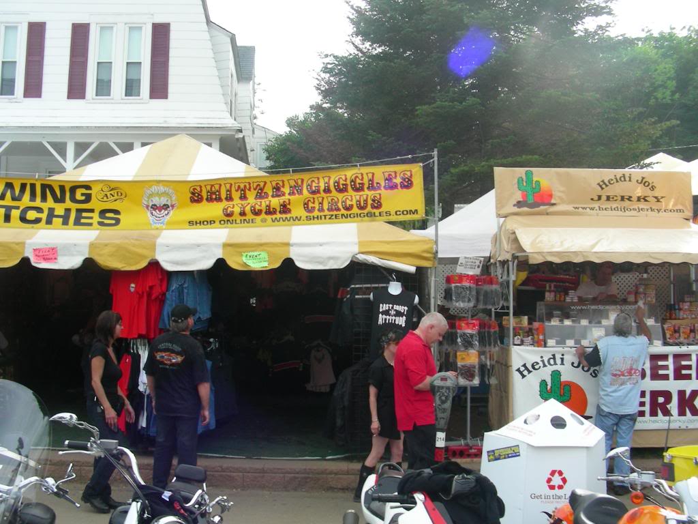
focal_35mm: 38
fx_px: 766
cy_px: 262
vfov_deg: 37.7
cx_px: 349
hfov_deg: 49.0
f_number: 4
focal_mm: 6.3
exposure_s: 1/296
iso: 50
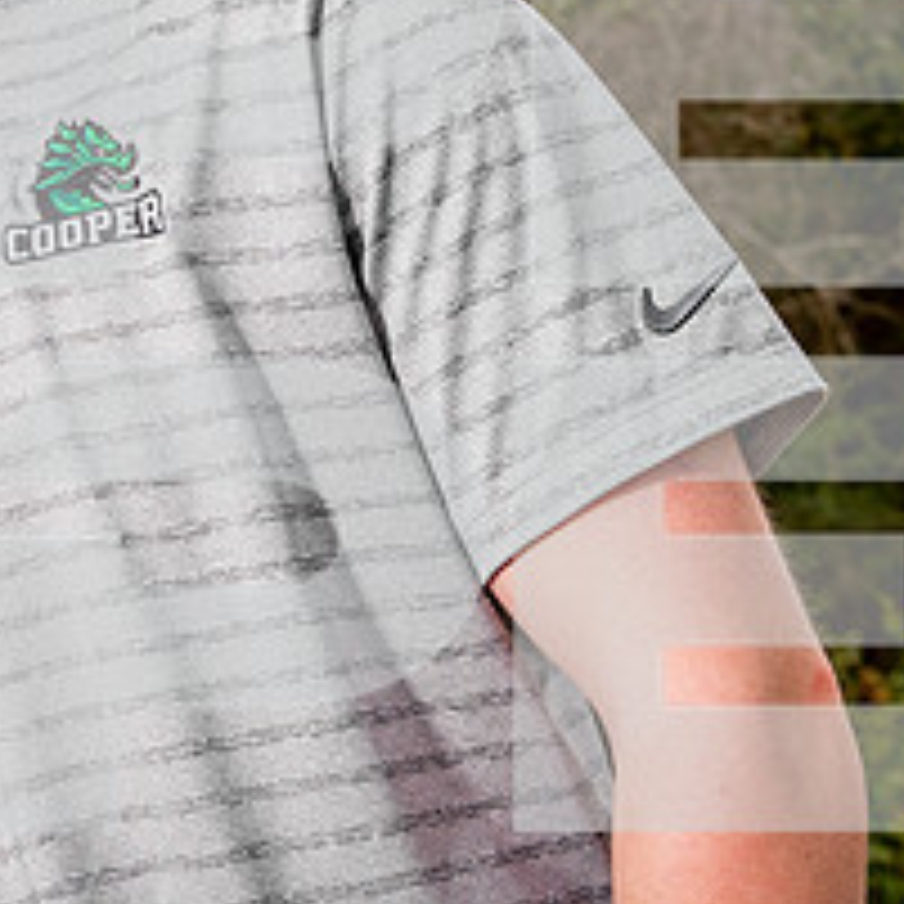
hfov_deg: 14.4
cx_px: -99
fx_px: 3486
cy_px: 52
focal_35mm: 118
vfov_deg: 14.6
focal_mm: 48
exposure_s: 1/125
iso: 100
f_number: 8
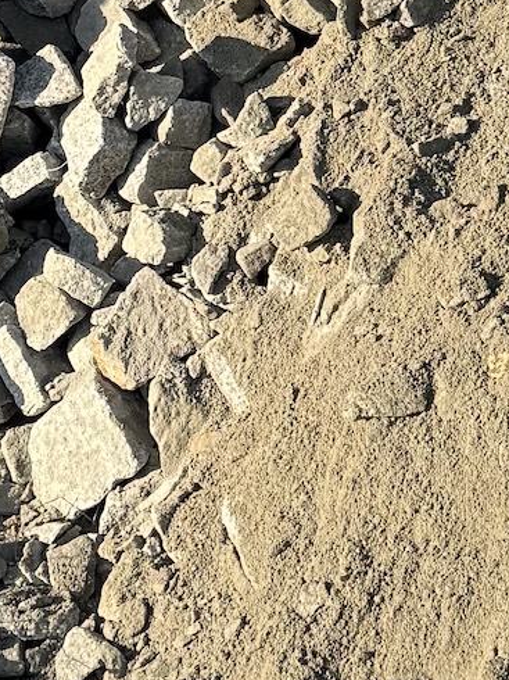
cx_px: 591
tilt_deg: -19.5
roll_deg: -0.5
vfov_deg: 13.9
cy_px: 33
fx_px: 2747
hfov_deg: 10.4
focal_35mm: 140
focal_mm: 6.76
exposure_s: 1/2415
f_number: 1.78
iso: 80
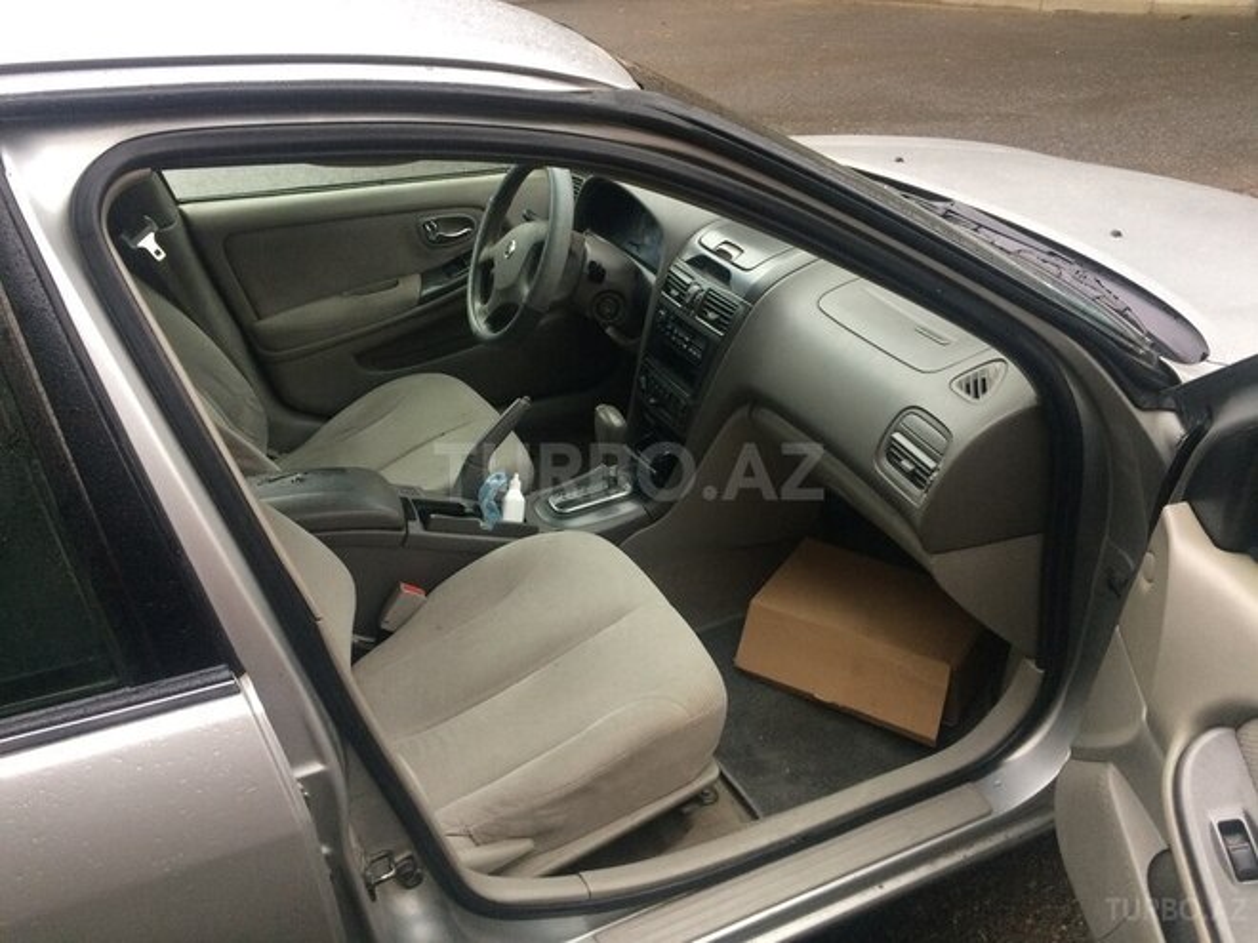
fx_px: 1054
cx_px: 629
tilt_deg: -28.7
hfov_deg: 61.7
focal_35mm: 29
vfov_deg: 48.2
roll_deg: +2.1
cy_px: 472
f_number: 2.2
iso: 80
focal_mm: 4.15
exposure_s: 1/33
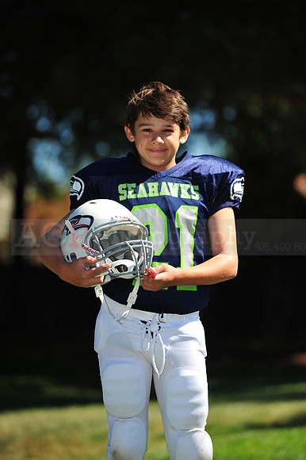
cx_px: 153
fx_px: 2553
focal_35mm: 200
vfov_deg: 10.3
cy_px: 230
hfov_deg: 6.9
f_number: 4.5
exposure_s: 1/2500
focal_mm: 200
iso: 400
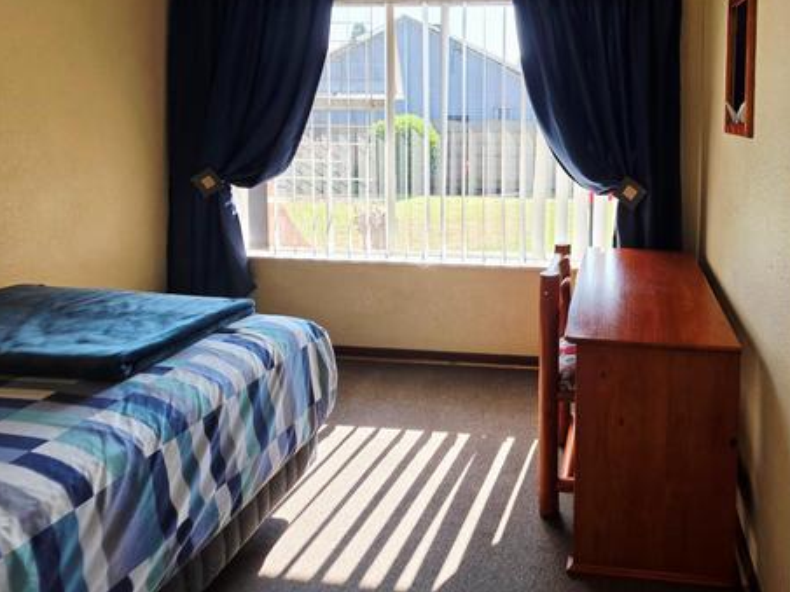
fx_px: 525
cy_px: 140
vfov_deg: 55.7
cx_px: 554
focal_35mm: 23
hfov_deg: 70.8
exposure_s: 1/120
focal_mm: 2.2
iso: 20
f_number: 1.9
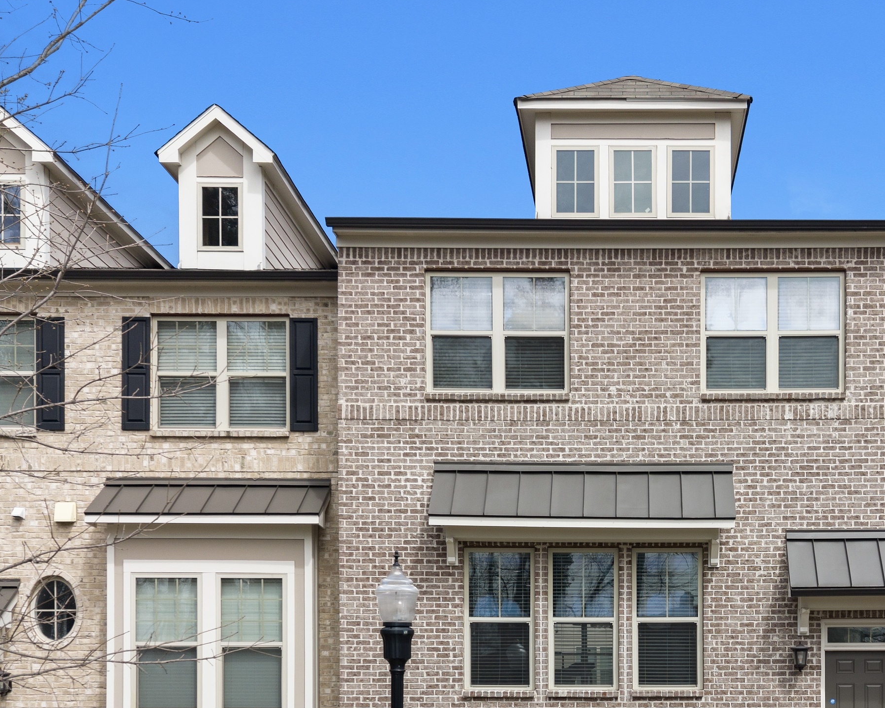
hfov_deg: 44.8
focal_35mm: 40
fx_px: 1048
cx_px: 618
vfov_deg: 36.3
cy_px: 548
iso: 130
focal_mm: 8.67
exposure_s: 1/2000
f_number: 1.8
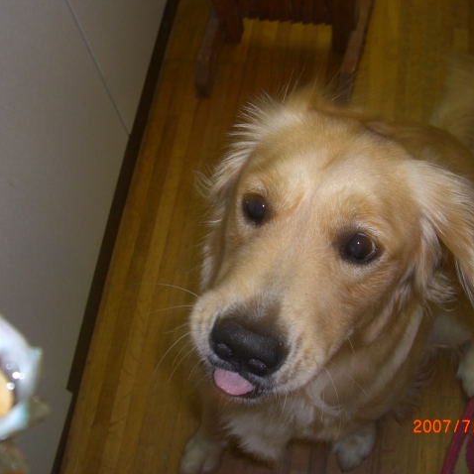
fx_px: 697
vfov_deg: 37.6
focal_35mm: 45
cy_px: 237
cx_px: 221
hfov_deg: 37.5
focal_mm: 7.9
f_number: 2.8
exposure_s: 1/60
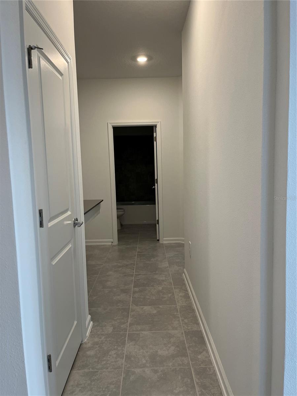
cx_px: 148
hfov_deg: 53.1
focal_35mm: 26
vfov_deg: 67.3
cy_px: 198
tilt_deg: -7.0
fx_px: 297
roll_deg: +1.9
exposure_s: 1/120
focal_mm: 5.1
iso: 125
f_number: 1.6
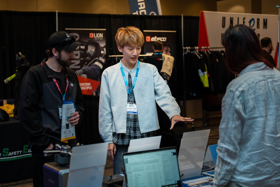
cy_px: 82
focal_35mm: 58
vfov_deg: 23.3
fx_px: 453
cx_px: 117
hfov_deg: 34.3
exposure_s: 1/200
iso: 800
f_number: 2.8
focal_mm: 49.5
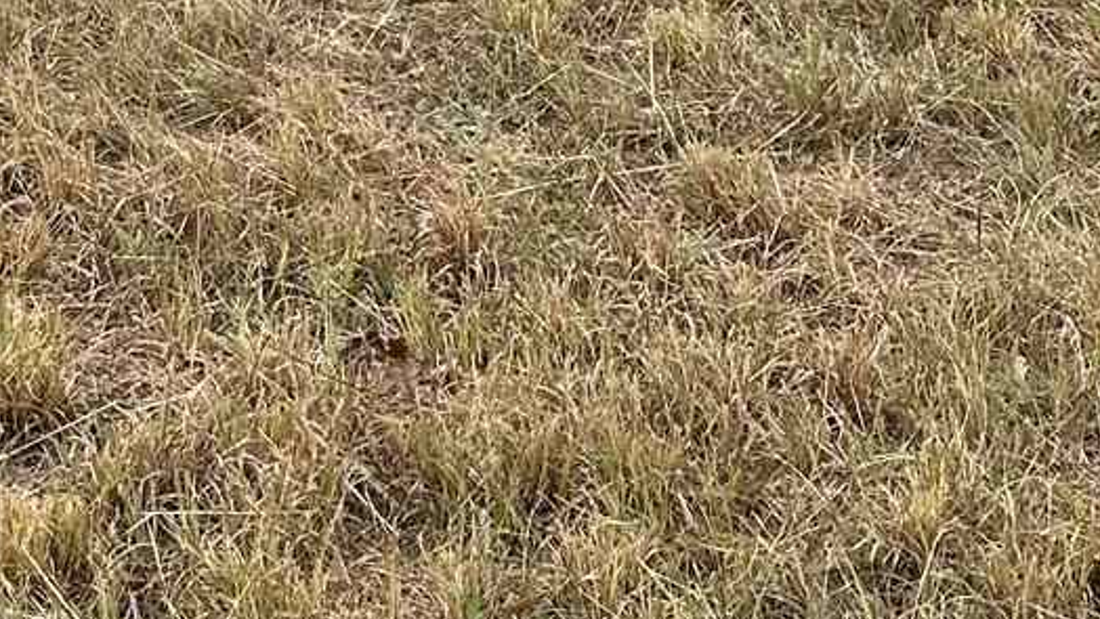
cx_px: 80
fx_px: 3355
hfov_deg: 18.3
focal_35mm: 115
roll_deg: -0.5
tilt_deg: -9.3
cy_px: -776
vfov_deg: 9.6
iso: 80
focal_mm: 6.86
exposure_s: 1/680
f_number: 1.78
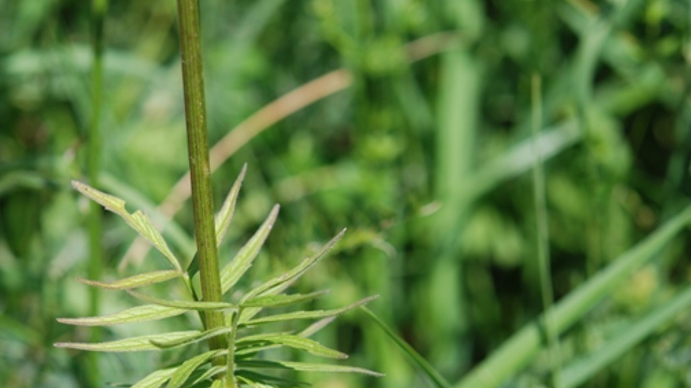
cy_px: 344
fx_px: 2747
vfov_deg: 8.1
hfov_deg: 14.3
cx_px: 223
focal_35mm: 150
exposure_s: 1/250
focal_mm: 60
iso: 100
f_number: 6.3
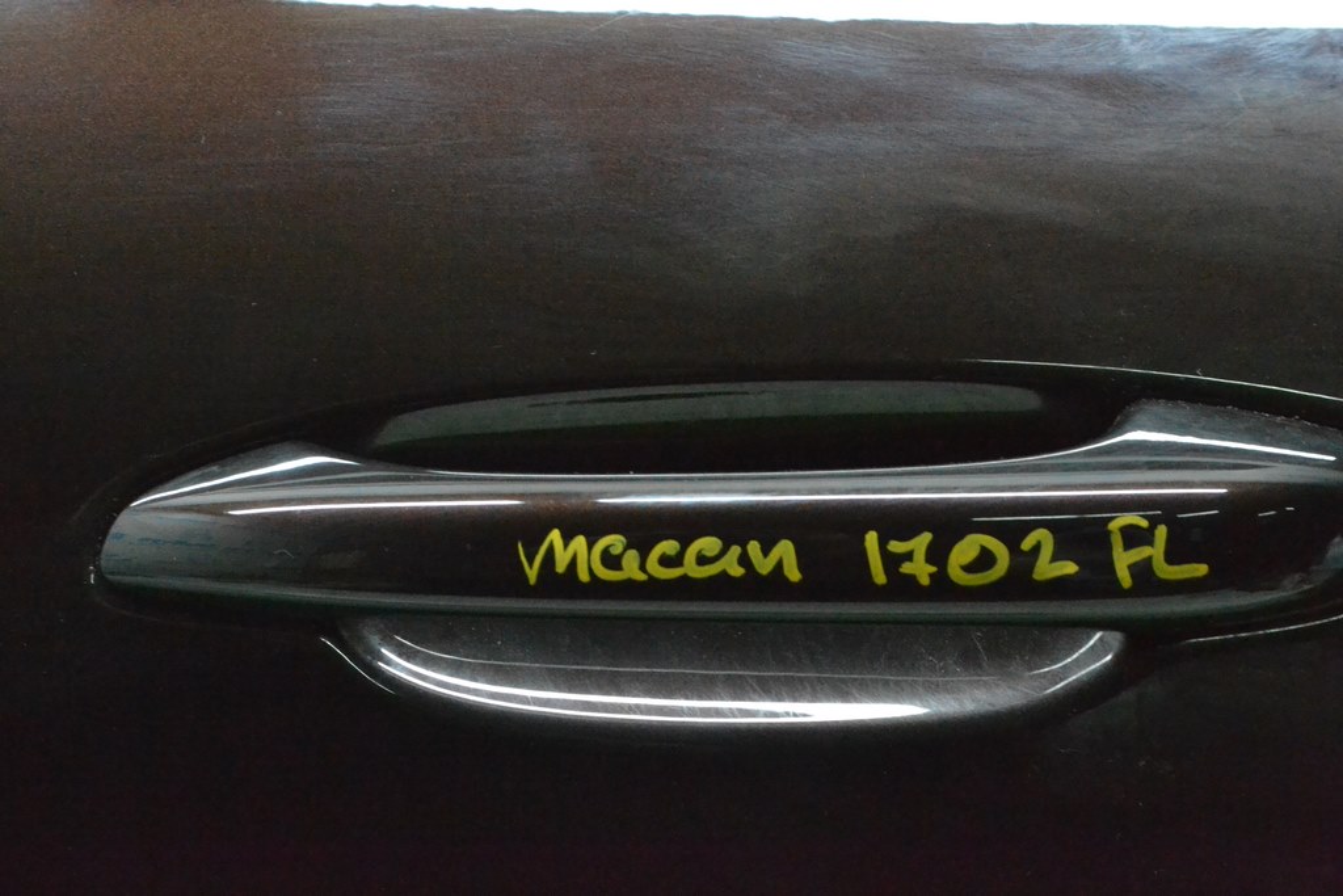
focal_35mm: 82
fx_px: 3078
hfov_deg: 24.6
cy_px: 448
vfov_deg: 16.6
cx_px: 672
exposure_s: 1/160
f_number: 10
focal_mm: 55
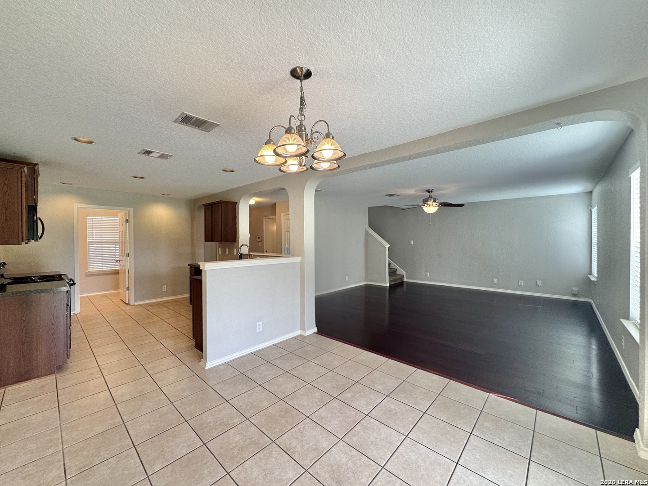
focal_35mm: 14
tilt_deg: -0.4
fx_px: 262
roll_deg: -0.3
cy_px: 243
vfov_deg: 85.7
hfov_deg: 102.1
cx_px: 324
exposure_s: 1/120
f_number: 2.2
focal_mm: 2.22
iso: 125
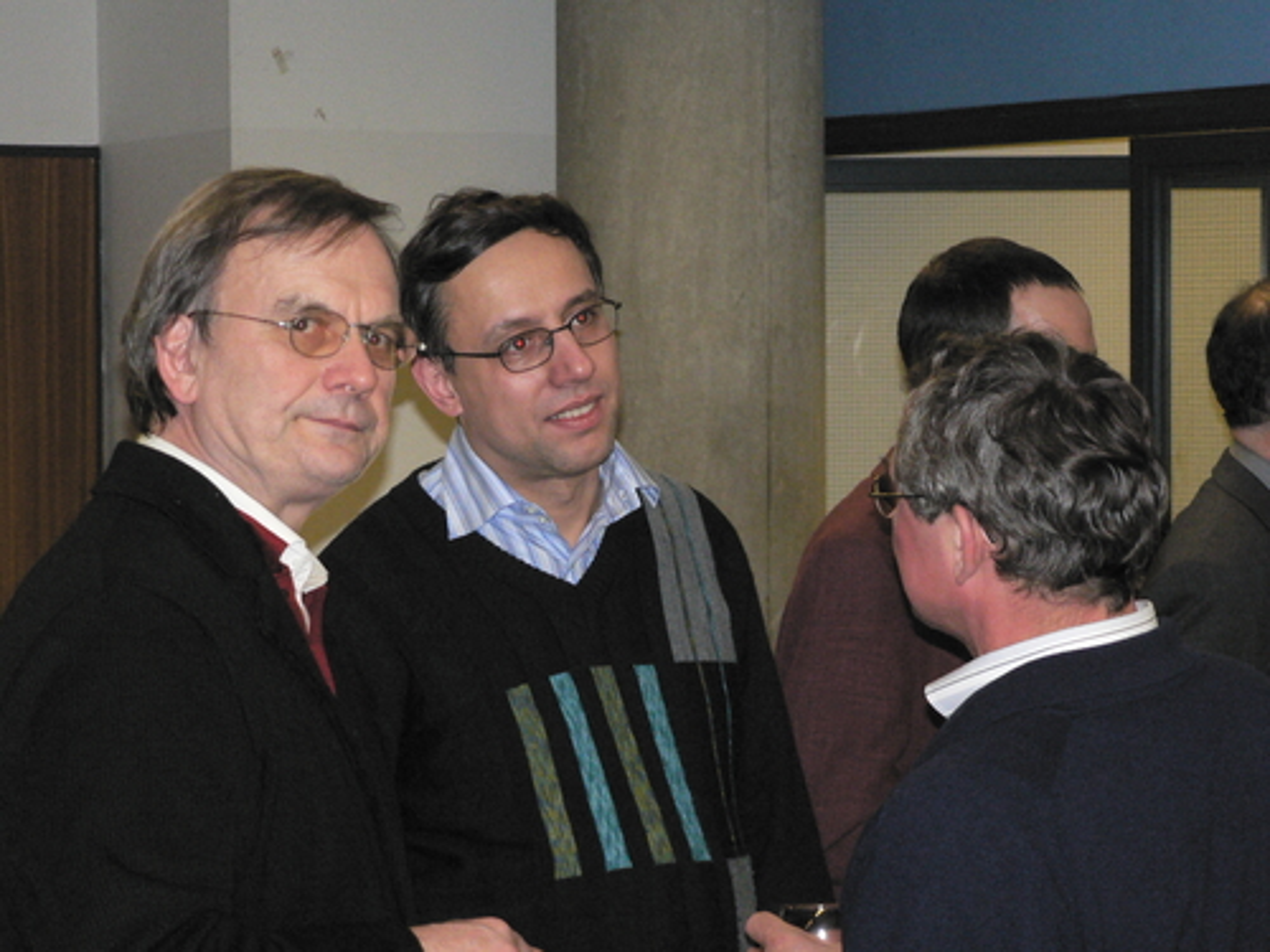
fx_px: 4109
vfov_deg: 13.2
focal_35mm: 112
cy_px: 476
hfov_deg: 17.6
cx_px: 635
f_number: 3.2
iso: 400
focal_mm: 18.6
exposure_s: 1/60
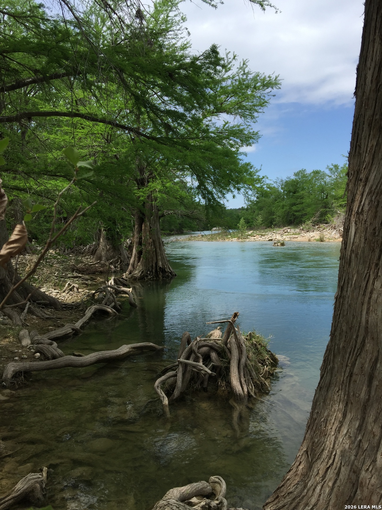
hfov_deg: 48.2
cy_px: 255
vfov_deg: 61.7
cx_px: 191
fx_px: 427
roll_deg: +1.4
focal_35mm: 29
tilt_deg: -3.9
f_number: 2.2
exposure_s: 1/1582
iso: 32
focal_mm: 4.15
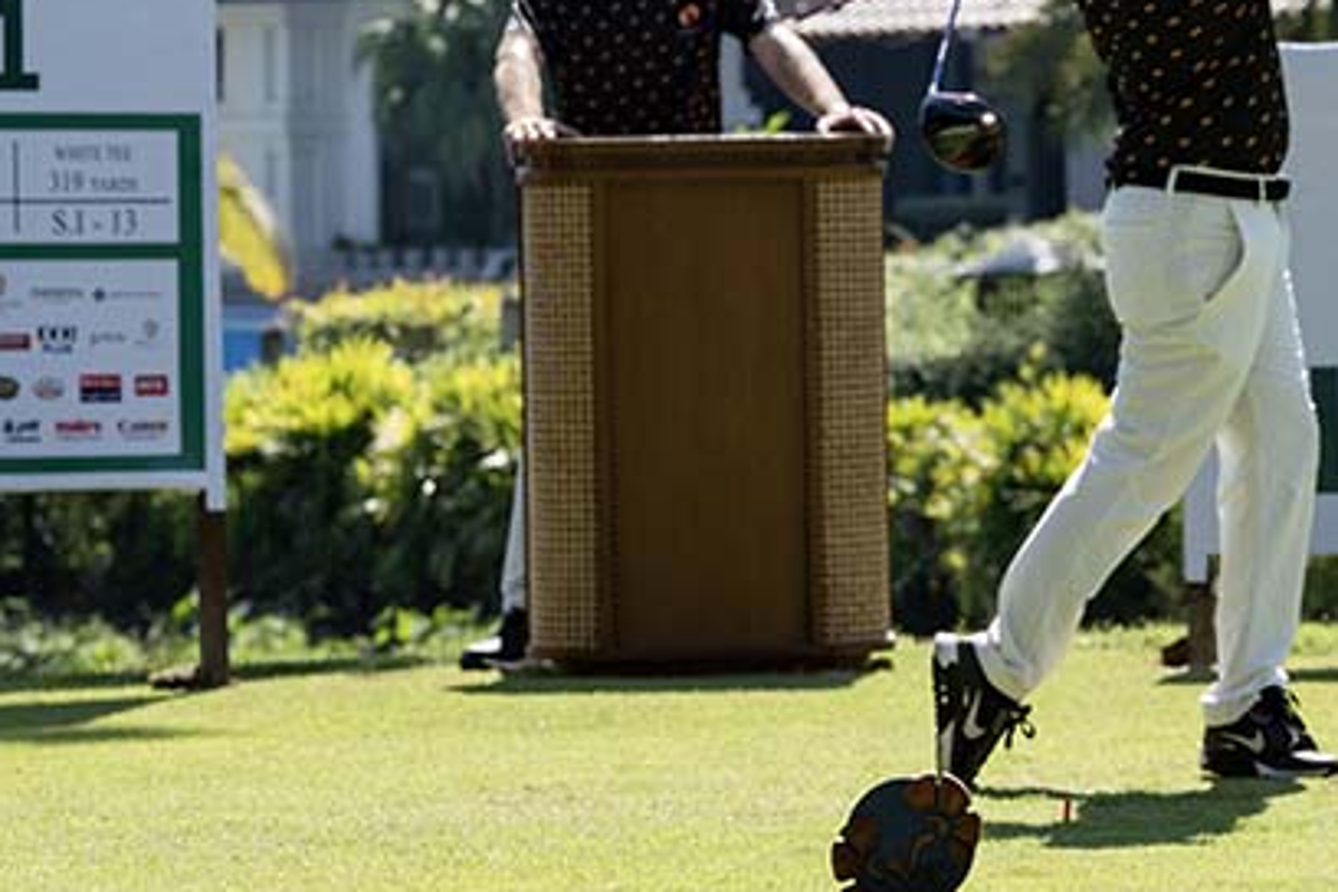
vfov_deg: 5.3
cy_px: 30
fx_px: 9625
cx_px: 1249
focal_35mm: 259
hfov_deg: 7.9
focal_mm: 110
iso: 320
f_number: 6.3
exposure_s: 1/800
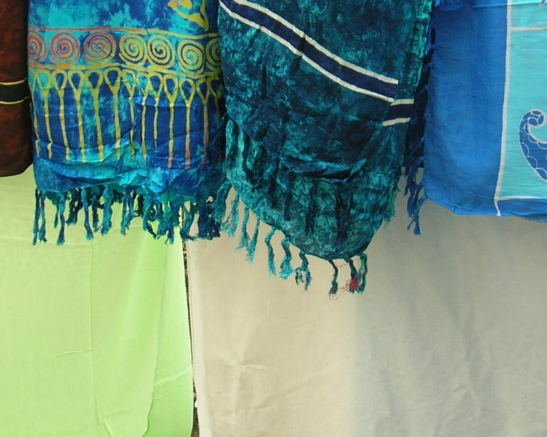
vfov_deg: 20.7
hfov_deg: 26.0
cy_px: 69
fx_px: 1182
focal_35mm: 73
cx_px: 309
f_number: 2.8
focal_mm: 5.8
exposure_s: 1/70.5
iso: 50
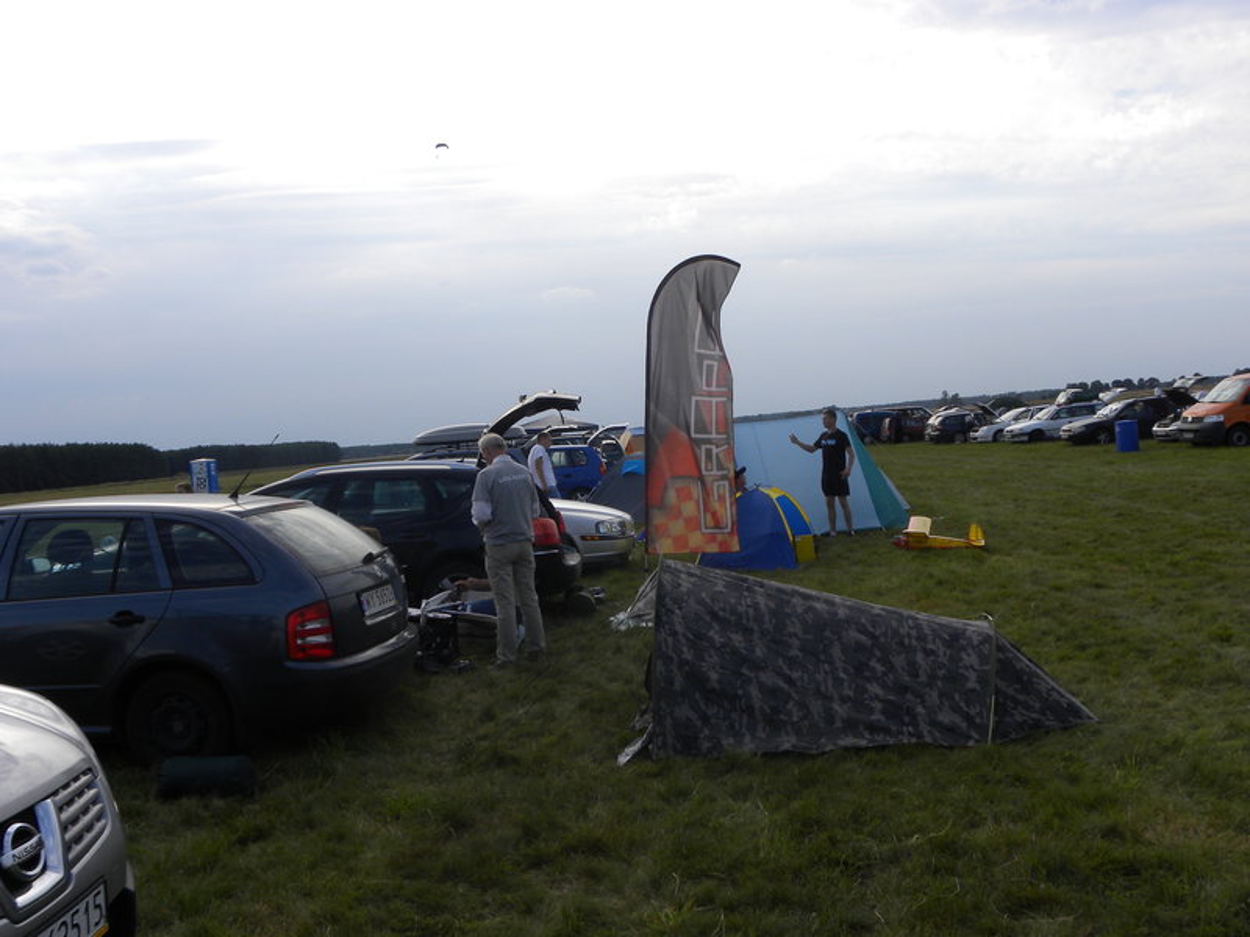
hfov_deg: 55.4
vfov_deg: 42.9
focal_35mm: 33
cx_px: 625
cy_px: 468
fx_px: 1192
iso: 64
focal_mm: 5.9
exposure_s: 1/236
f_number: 5
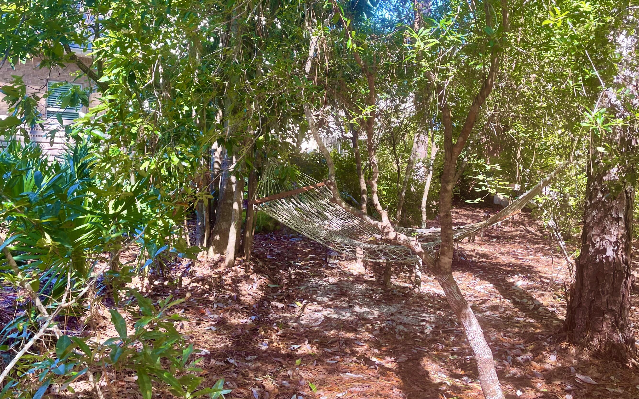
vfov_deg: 40.5
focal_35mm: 31
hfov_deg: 61.2
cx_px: 321
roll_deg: -2.4
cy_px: 166
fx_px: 540
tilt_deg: -0.1
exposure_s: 1/124
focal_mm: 4.2
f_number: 1.6
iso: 32
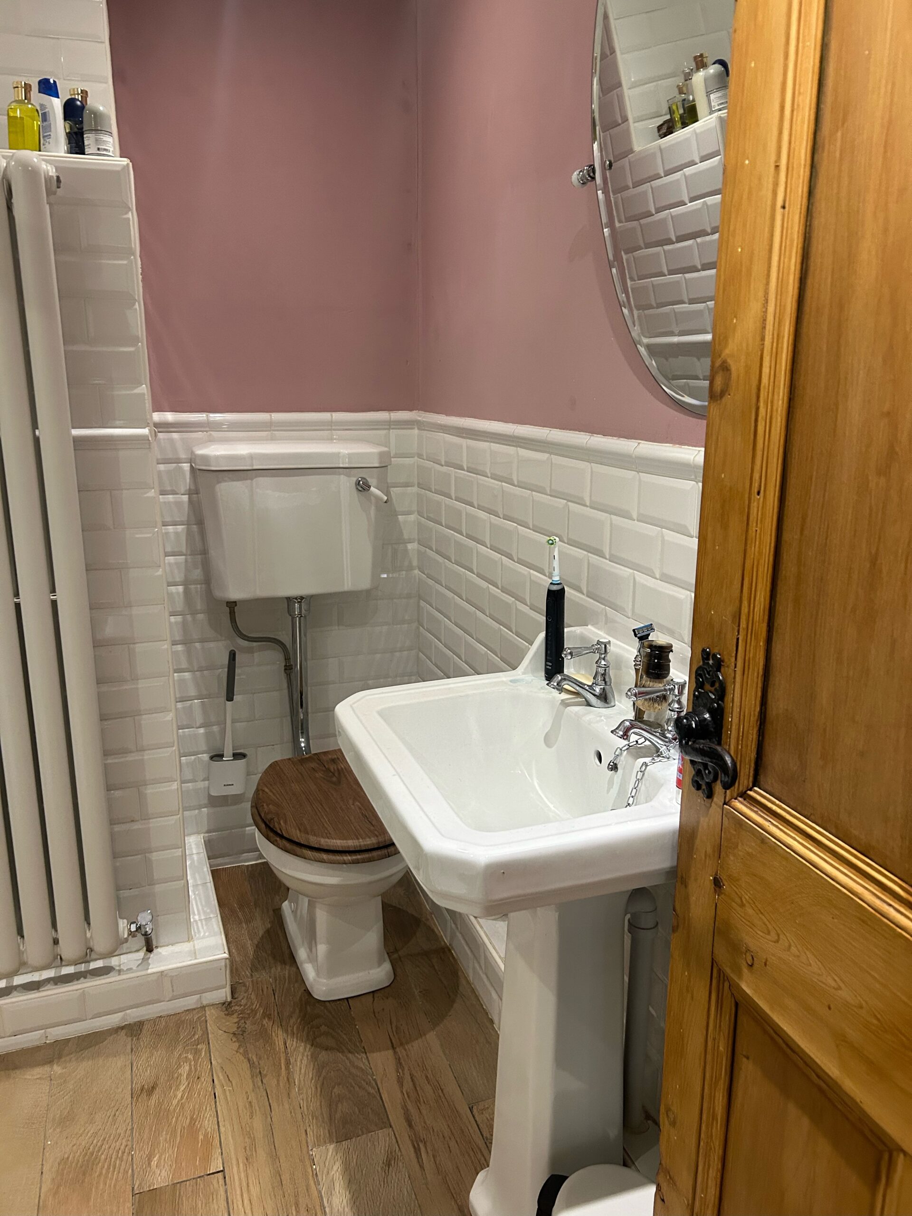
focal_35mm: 26
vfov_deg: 67.3
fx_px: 913
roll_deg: -0.8
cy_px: 608
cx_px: 456
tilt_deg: -13.9
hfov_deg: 53.1
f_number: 1.5
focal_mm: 5.7
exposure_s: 1/58
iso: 320
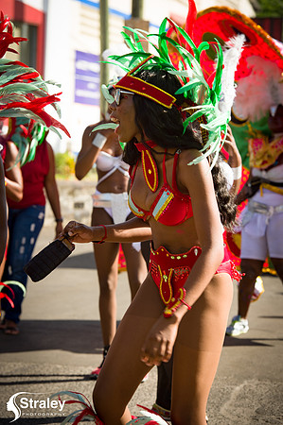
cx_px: 142
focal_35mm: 135
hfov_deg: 10.1
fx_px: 1595
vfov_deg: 15.2
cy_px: 212
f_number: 7.1
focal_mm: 135
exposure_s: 1/200
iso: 100
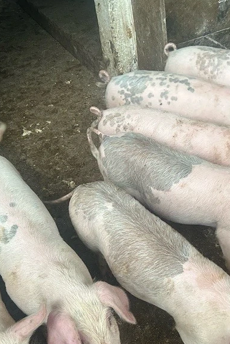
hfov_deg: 28.5
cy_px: 193
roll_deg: +7.0
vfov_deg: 41.8
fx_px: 450
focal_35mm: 47
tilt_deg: -39.1
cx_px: 152
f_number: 1.5
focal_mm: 5.7
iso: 250
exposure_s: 1/60
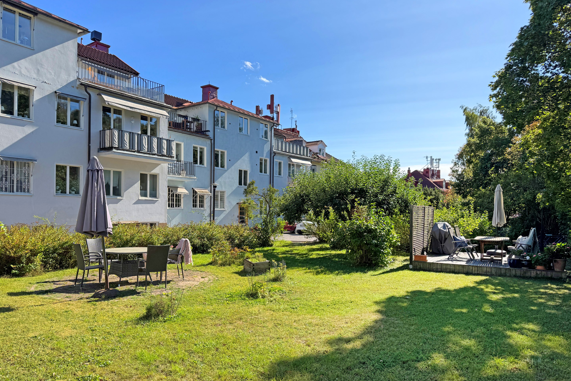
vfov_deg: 51.2
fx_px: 396
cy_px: 209
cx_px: 286
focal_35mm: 25
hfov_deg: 71.5
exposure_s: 1/4049
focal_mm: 6.76
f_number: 1.78
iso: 80
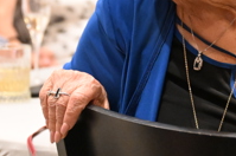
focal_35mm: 212
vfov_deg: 6.5
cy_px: 32
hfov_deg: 9.7
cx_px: 190
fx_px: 1388
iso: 8000
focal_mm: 61
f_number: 2.8
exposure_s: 1/200
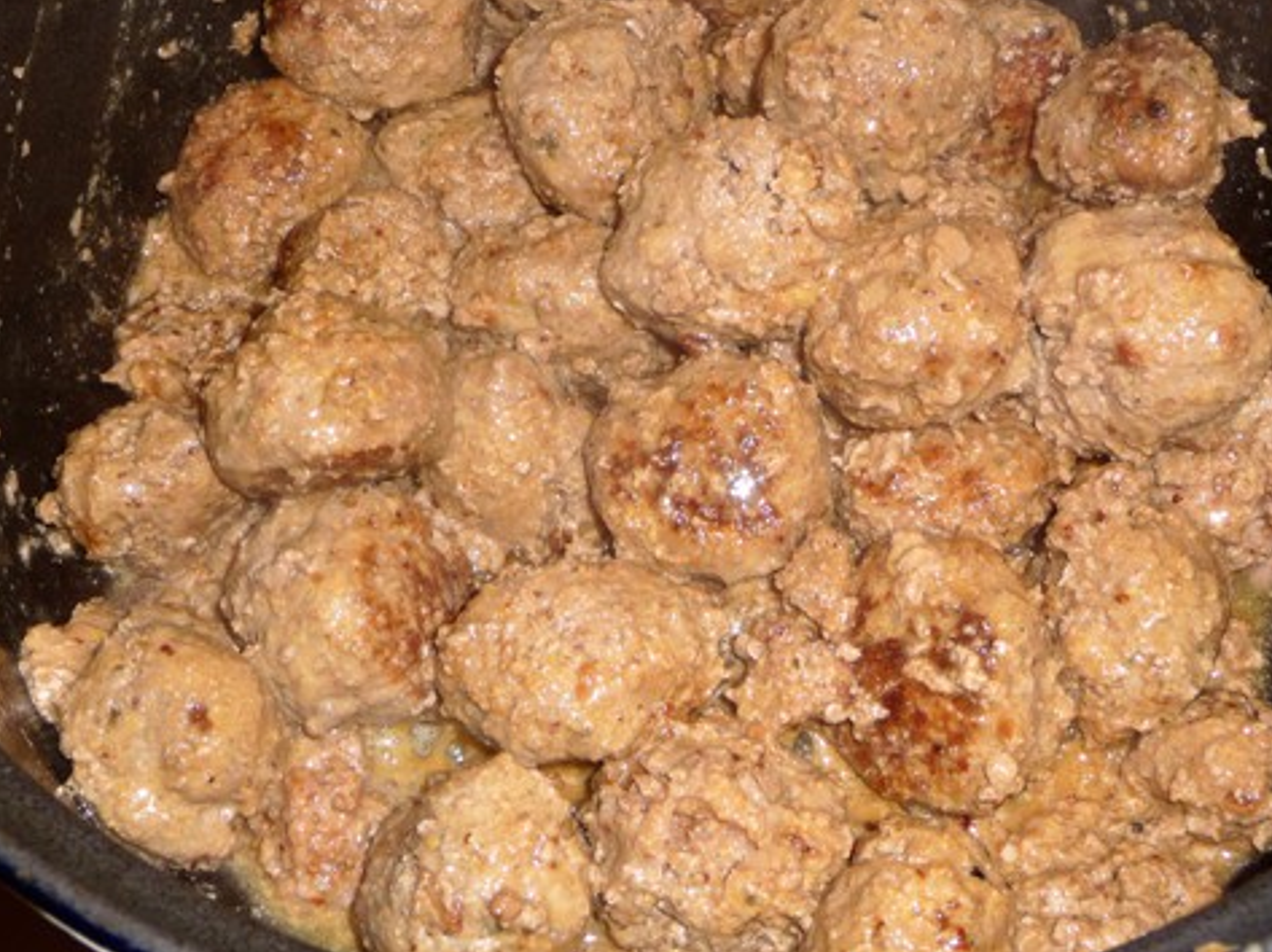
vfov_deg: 22.5
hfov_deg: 29.8
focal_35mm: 65
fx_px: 2387
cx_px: 678
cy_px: 312
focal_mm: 8
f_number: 4.2
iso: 100
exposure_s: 1/30
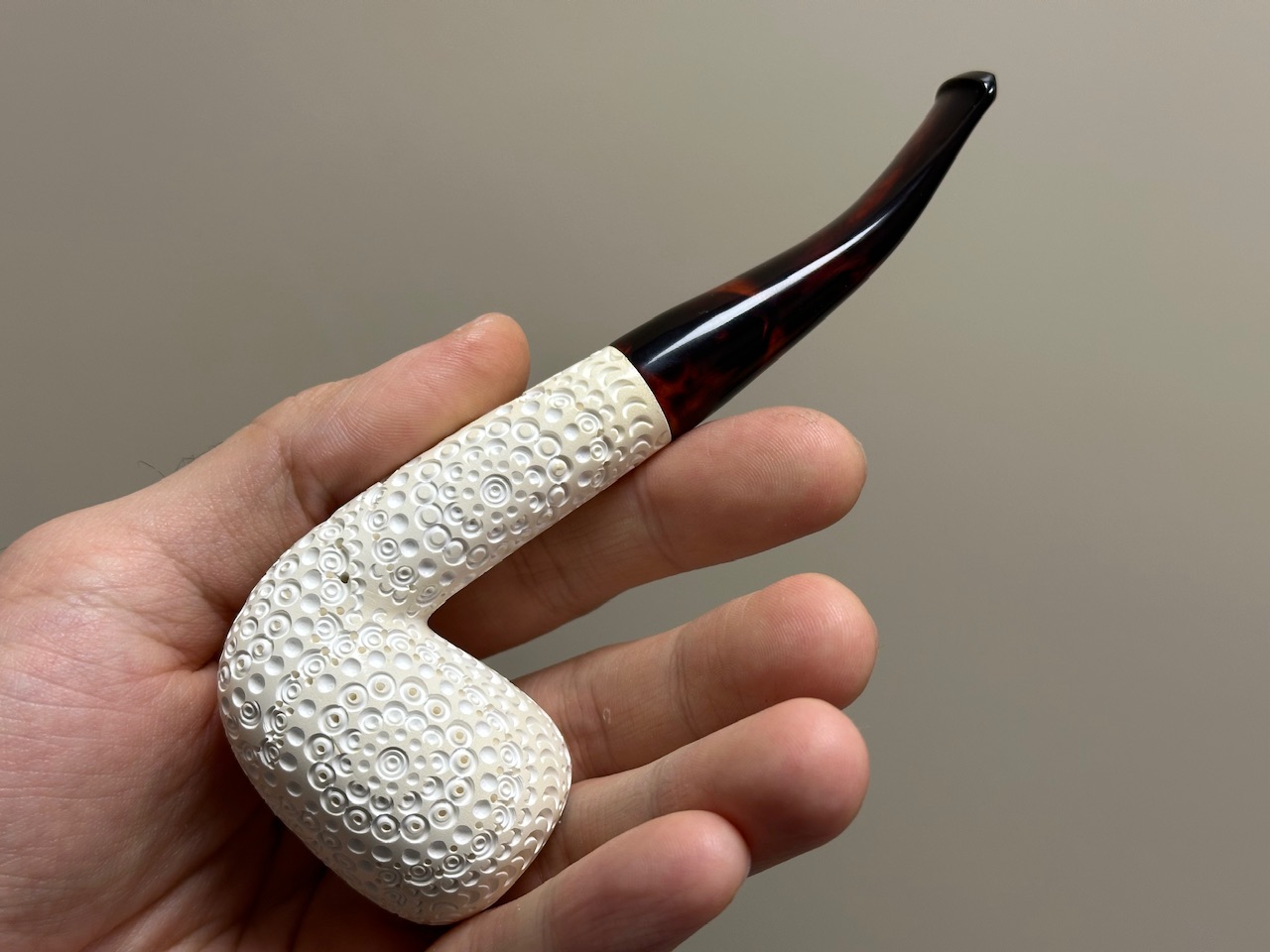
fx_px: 1761
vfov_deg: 30.3
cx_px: 635
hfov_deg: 39.7
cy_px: 476
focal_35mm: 48
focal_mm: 6.86
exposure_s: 1/100
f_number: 1.78
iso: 80
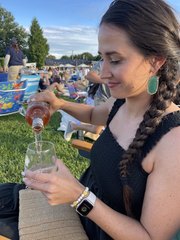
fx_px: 180
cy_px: 120
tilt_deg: -15.6
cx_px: 90
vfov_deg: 67.3
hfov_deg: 53.1
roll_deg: +0.8
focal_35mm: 26
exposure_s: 1/397
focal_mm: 4.2
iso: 32
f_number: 1.6
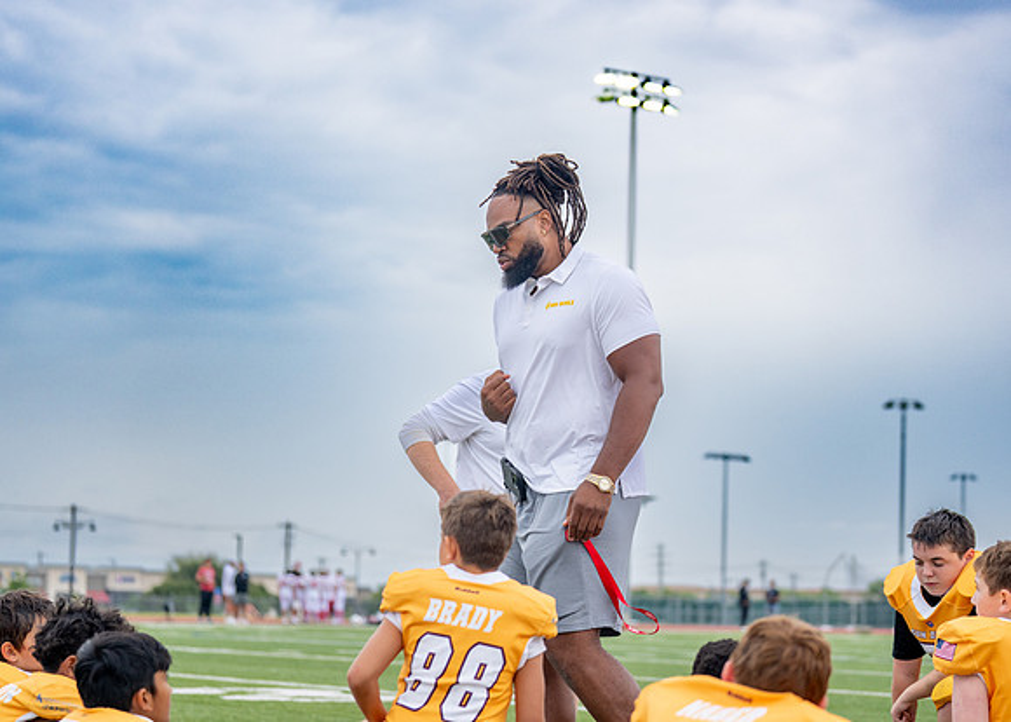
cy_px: 367
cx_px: 529
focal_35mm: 84
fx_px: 2403
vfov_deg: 17.1
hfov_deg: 23.8
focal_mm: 70
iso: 320
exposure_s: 1/2000
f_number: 2.8
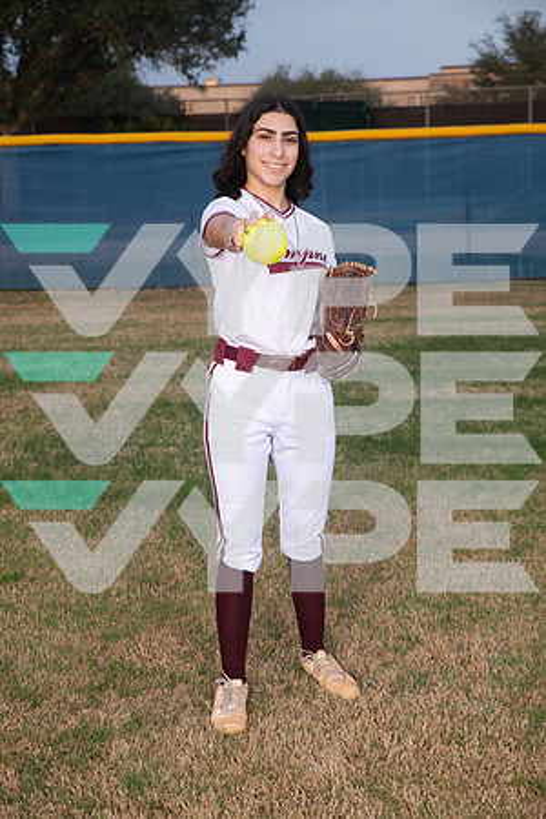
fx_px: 1501
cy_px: 410
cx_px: 273
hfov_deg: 20.6
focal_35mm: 66
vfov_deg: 30.5
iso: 320
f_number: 6.3
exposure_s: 1/320
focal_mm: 66
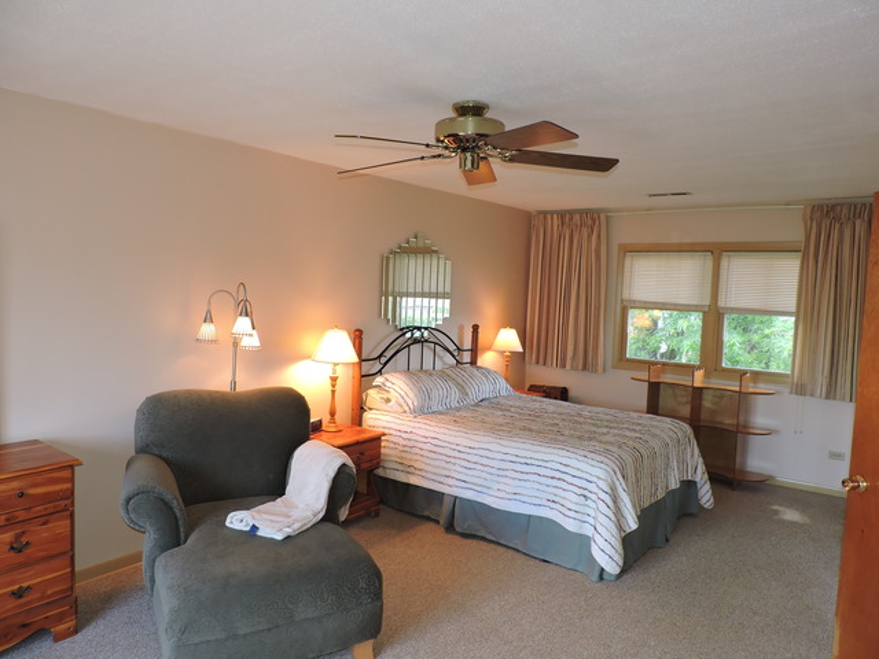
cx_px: 440
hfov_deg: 71.6
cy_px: 330
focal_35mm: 24
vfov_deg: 56.8
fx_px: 609
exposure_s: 1/40
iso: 140
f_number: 3
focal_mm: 4.3
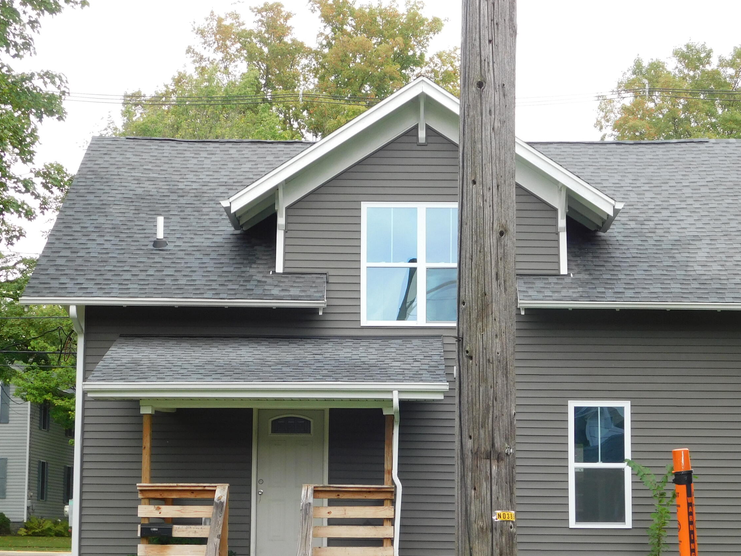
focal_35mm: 79
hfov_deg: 24.7
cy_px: 354
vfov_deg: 18.6
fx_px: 1691
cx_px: 377
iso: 125
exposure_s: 1/160
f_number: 4
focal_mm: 10.4
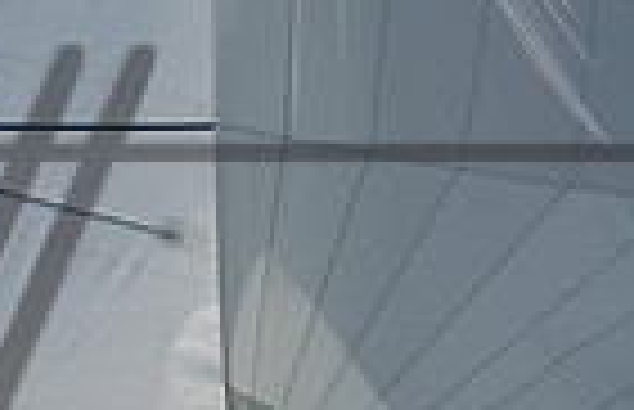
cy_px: 246
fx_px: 7237
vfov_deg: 3.2
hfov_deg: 5.0
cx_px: -387
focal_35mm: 415
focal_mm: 90
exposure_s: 1/640
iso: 640
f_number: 9
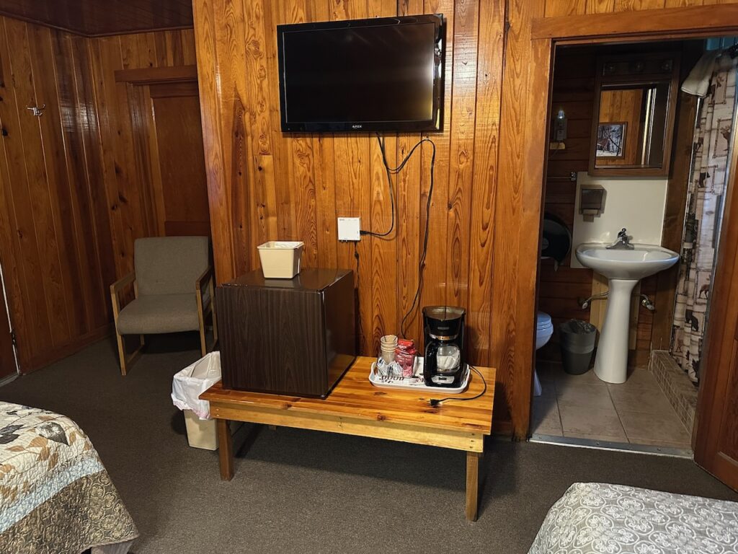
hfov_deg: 71.6
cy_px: 277
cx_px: 369
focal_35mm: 24
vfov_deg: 56.8
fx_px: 512
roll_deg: +0.9
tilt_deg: -12.1
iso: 1000
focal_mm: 6.86
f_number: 1.78
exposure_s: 1/30
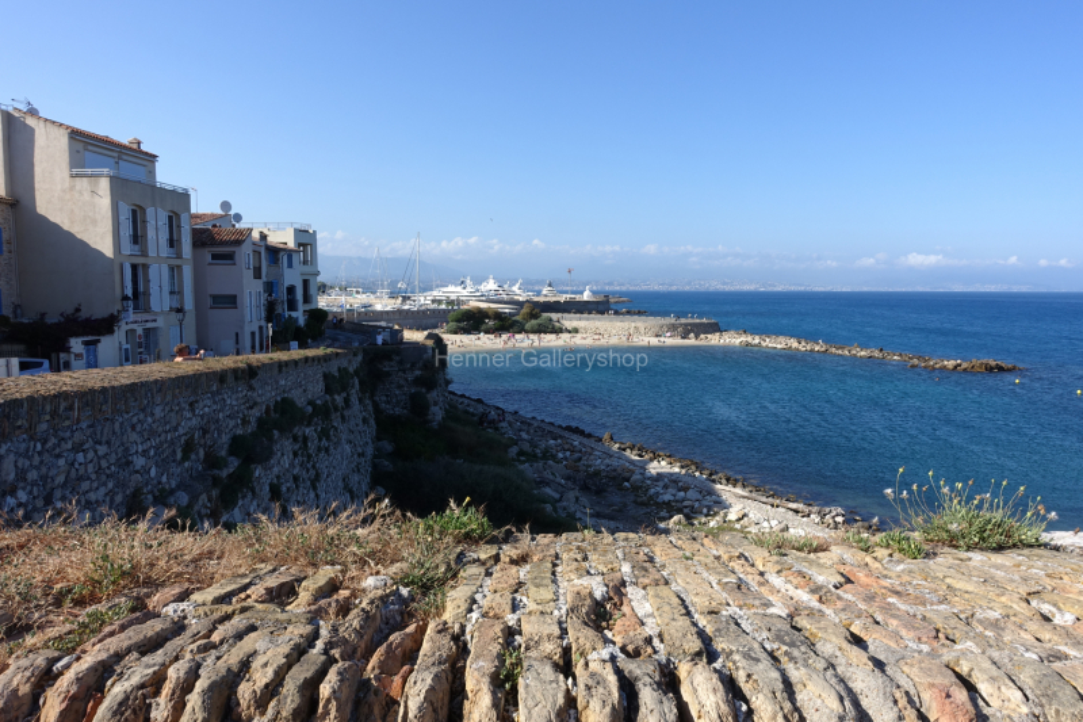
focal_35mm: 24
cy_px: 361
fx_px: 722
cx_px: 542
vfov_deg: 53.1
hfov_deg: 73.8
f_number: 10
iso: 80
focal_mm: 8.8
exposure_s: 1/100
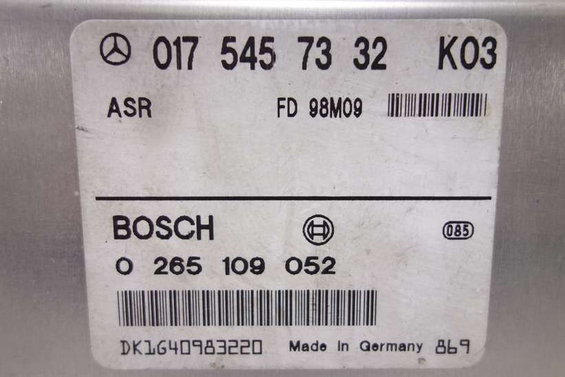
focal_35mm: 28
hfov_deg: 65.5
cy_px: 188
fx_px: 439
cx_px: 282
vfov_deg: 46.4
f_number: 2.2
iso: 125
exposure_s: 1/100
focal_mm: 10.4
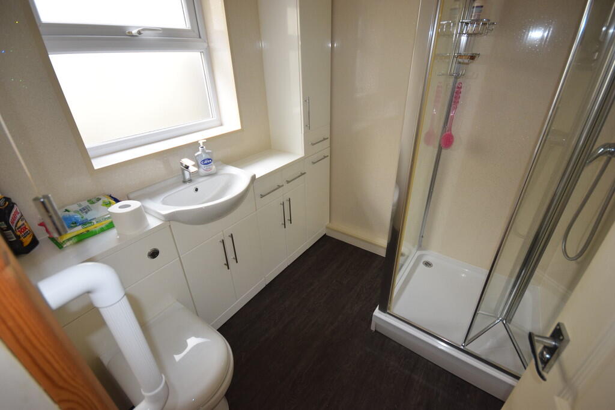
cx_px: 308
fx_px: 256
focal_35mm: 15
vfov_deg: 77.3
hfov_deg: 100.4
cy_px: 205
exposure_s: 1/100
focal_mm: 10
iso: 800
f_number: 5
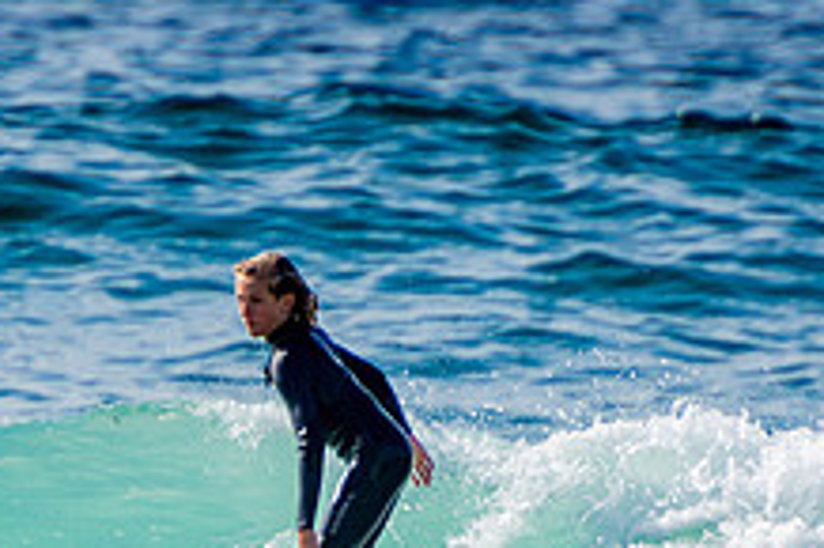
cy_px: 697
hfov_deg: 1.3
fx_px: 36548
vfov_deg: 0.9
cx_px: 223
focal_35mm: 1598
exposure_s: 1/2000
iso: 250
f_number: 5.6
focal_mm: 400
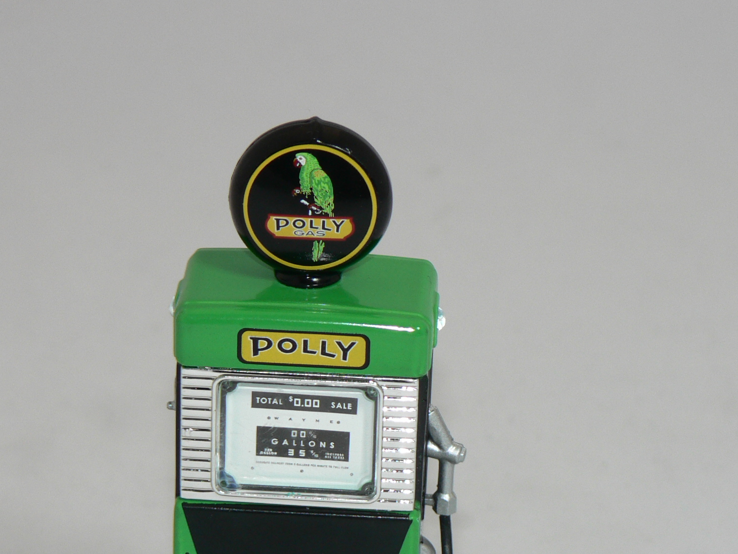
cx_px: 347
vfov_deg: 7.7
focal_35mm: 192
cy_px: 469
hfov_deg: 10.3
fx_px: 4094
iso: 80
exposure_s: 1/60
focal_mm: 18.6
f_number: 3.2
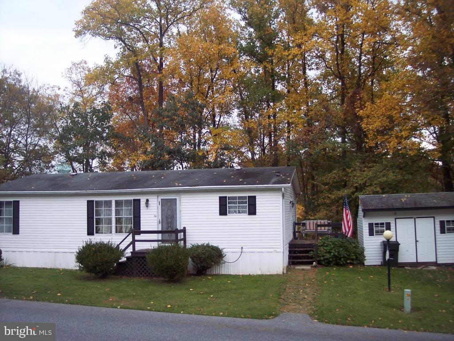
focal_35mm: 39
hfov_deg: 47.9
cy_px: 170
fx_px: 511
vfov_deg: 36.8
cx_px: 227
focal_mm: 8
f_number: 2.8
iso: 140
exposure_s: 1/60
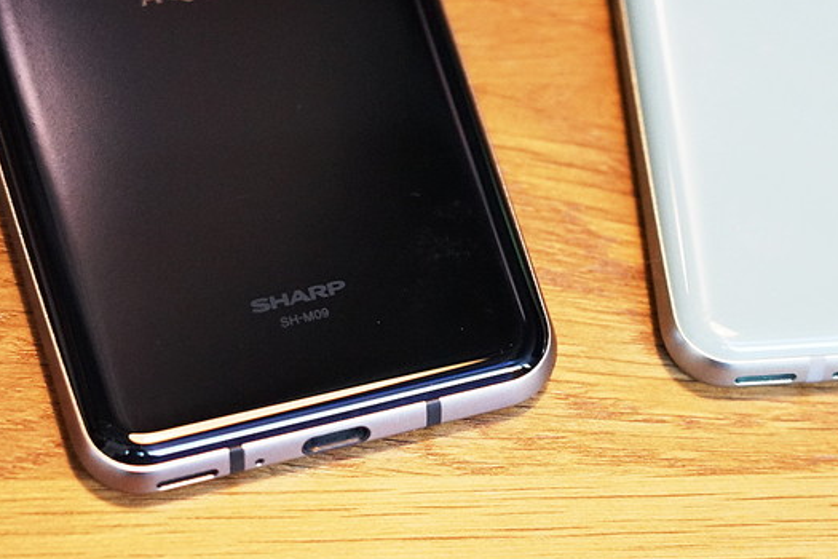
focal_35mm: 191
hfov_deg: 10.8
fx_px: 4446
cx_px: 499
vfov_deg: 7.2
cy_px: 243
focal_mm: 105
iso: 5000
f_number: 4
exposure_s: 1/160
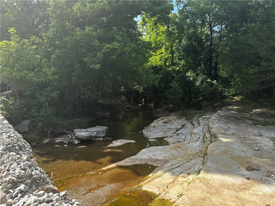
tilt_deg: -1.5
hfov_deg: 71.6
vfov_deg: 56.8
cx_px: 138
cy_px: 103
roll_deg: -1.1
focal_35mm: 24
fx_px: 191
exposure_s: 1/1304
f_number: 1.78
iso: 80
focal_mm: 6.86
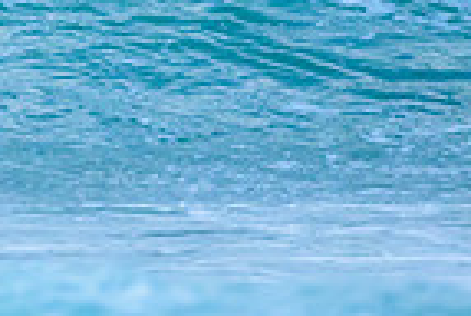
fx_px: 42399
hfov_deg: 0.6
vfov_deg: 0.4
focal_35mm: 3234
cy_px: -272
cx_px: -415
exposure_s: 1/2000
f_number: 6.3
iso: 4500
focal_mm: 800
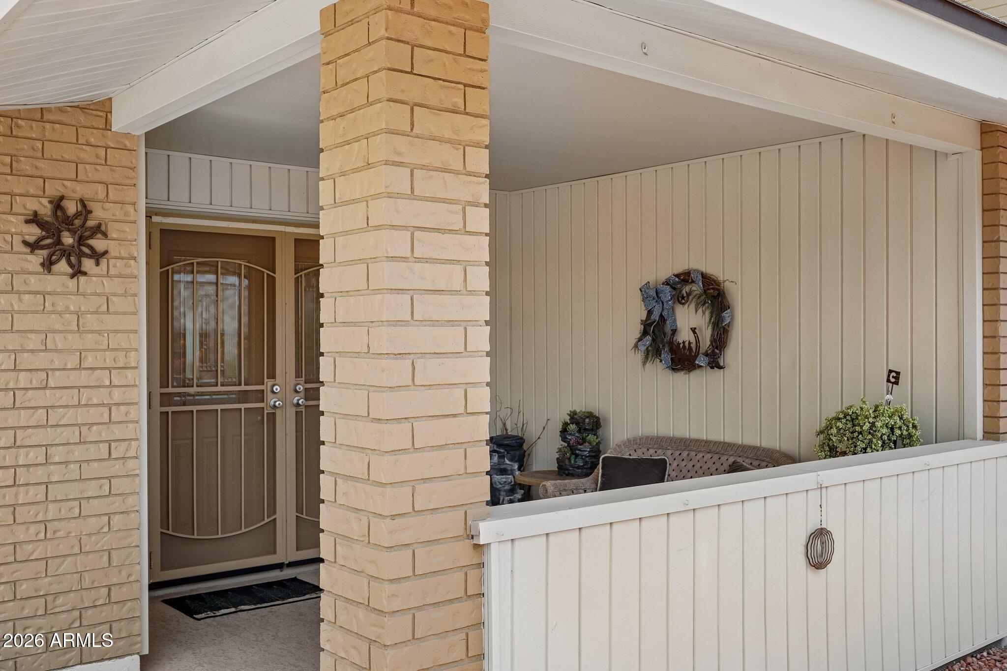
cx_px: 504
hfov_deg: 54.4
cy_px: 336
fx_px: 979
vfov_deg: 37.8
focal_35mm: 35
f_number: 8
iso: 400
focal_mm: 35
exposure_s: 1/500
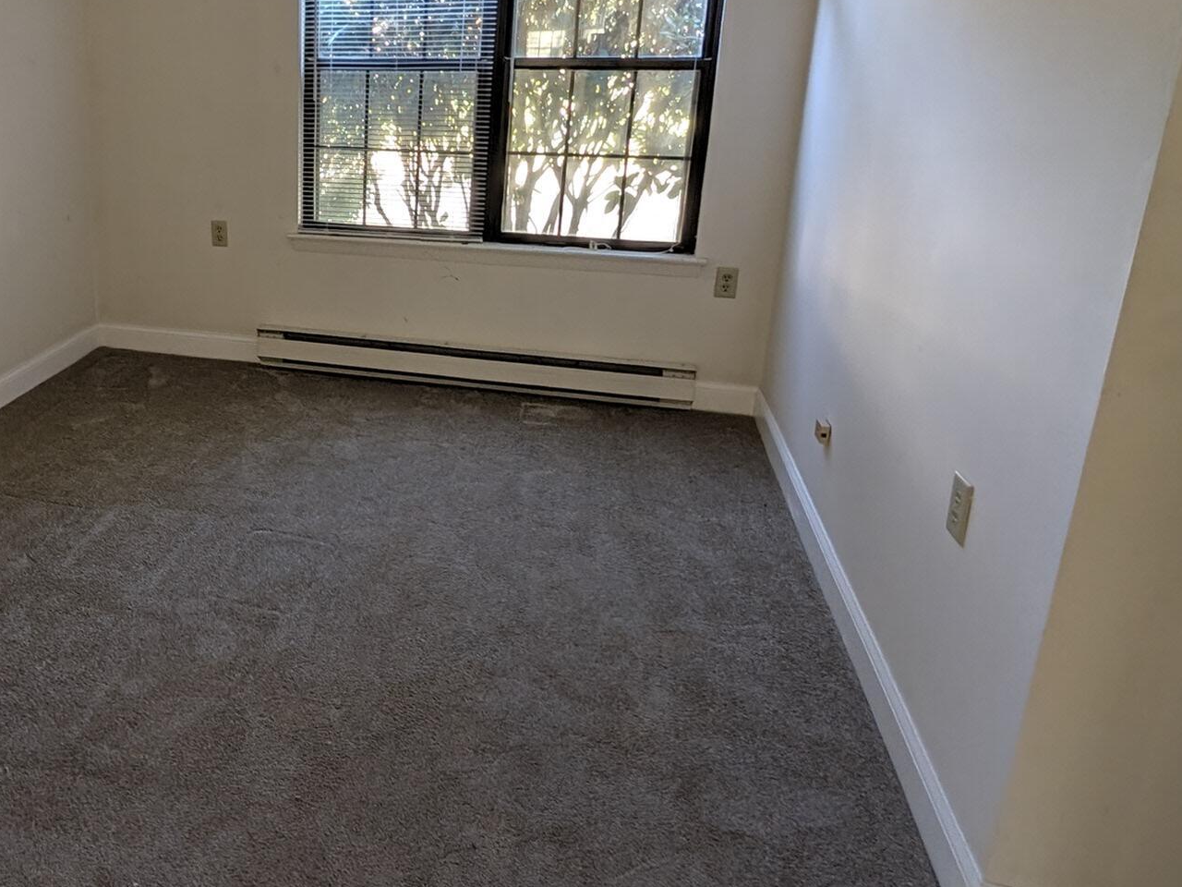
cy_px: 284
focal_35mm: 24
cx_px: 261
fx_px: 820
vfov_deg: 55.4
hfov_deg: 66.0
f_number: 1.7
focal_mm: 2.02
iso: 53
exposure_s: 1/67.9
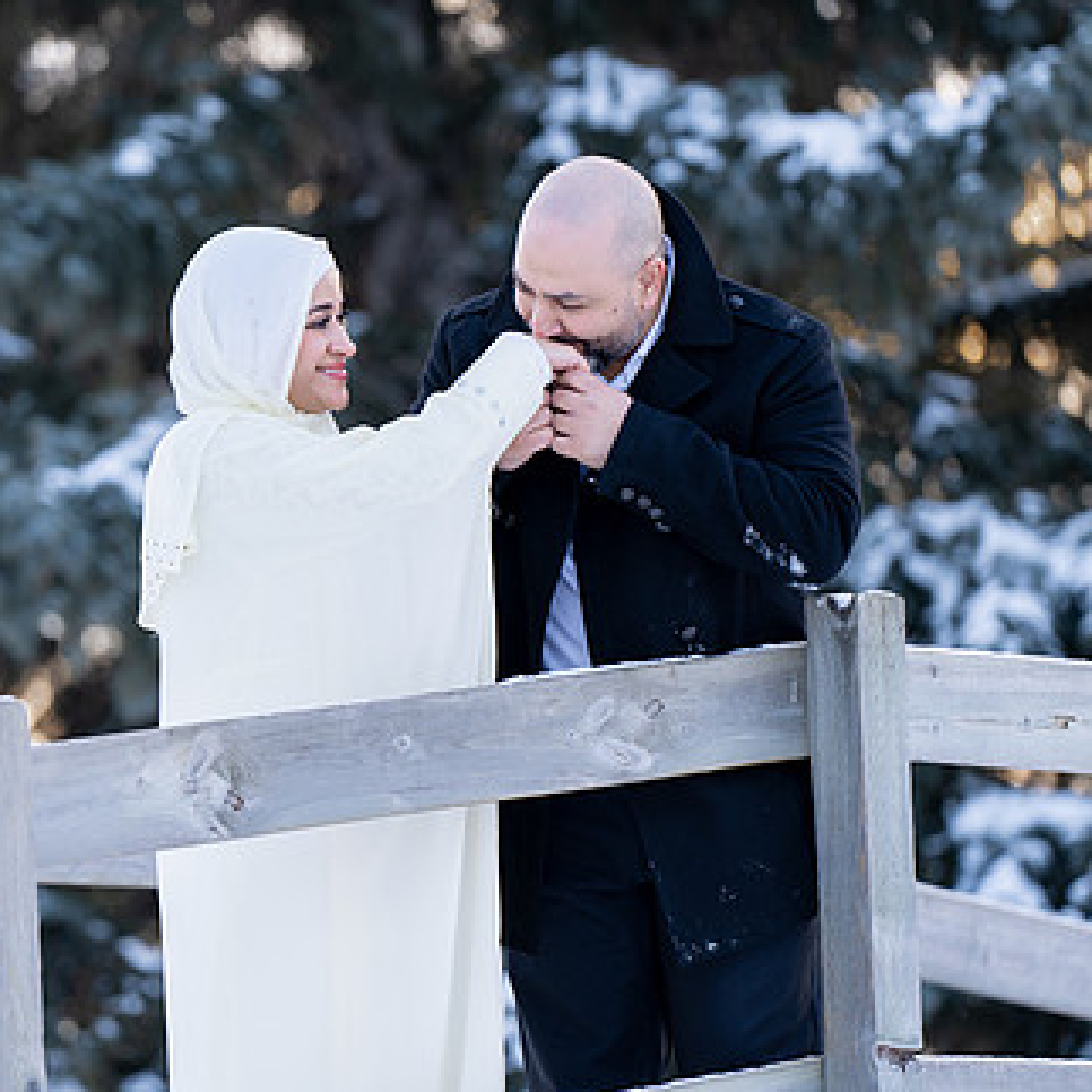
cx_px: 315
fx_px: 8958
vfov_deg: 7.0
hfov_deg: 7.0
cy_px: 565
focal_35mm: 251
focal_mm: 164
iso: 100
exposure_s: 1/160
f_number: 2.8
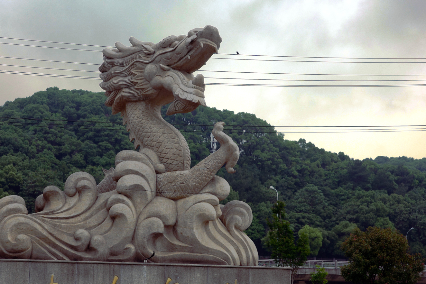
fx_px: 686
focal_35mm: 58
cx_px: 137
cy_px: 160
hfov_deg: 34.1
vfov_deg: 23.4
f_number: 5
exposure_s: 1/400
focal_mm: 26
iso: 100
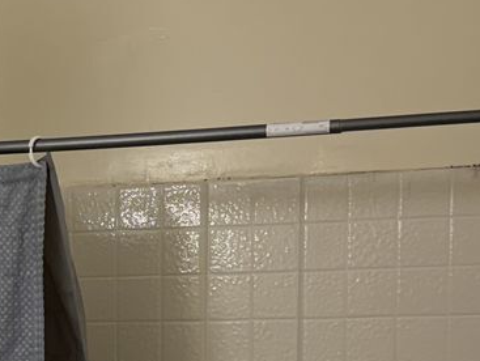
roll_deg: +2.5
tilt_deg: -4.7
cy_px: 468
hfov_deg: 19.4
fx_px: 1360
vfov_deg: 14.5
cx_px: 0
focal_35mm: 98
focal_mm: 6.76
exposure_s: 1/130
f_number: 1.78
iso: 100
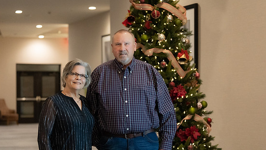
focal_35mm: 93
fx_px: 656
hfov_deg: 22.9
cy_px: 105
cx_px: 123
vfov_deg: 13.0
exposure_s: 1/320
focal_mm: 70
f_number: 2.8
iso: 5000
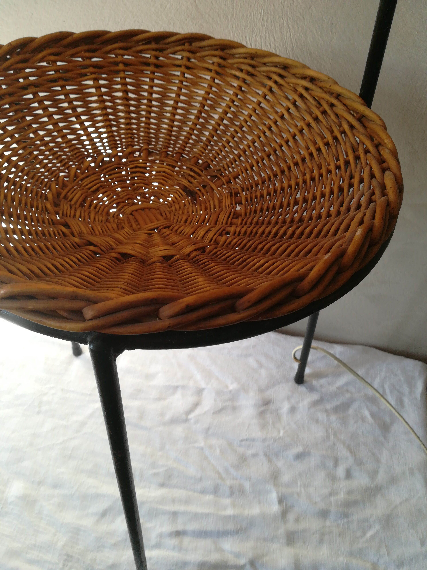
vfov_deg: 67.3
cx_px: 214
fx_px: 428
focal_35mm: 26
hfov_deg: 53.1
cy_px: 285
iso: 80
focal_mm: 3.83
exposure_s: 1/100
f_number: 2.2
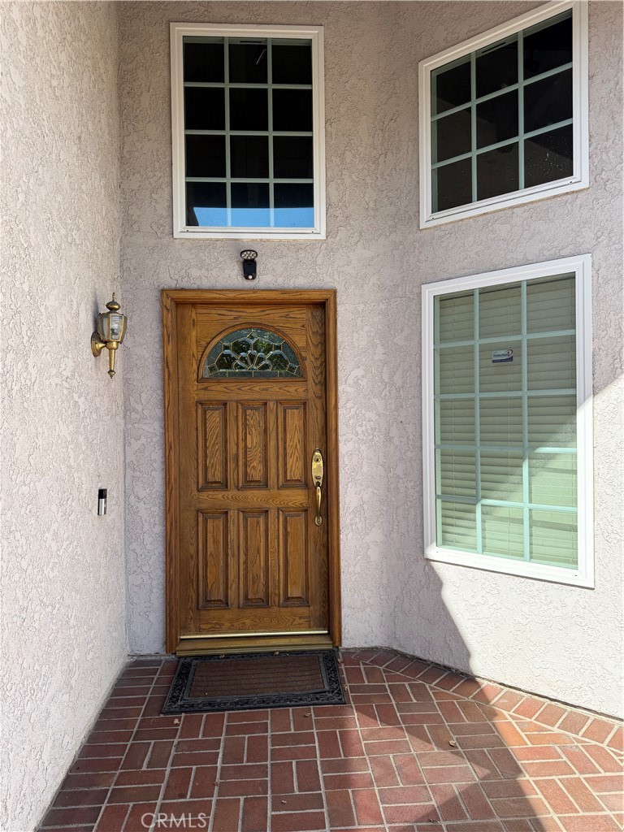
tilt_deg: -0.7
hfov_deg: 56.8
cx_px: 312
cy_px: 416
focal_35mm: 24
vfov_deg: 71.6
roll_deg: +0.8
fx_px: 577
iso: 100
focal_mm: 6.76
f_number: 1.78
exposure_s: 1/1585
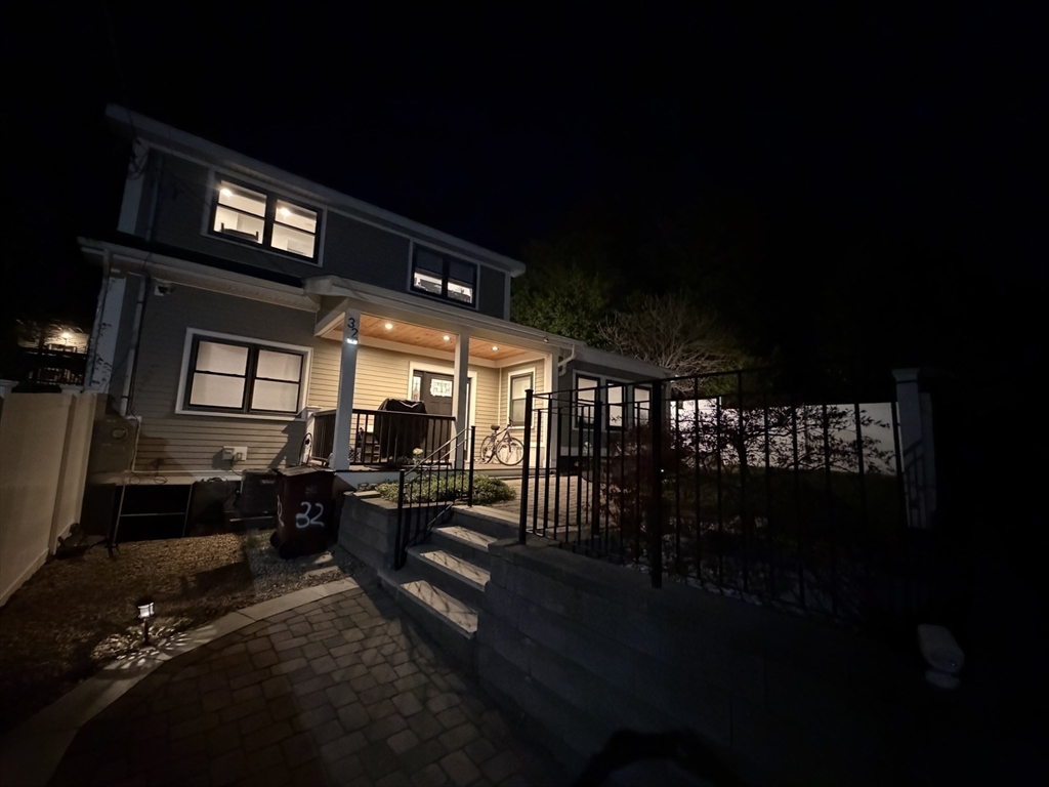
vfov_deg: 85.7
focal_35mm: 14
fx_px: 424
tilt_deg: +7.3
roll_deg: -1.9
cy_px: 394
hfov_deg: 102.1
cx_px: 524
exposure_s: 1/24
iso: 2500
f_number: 2.2
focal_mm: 2.22
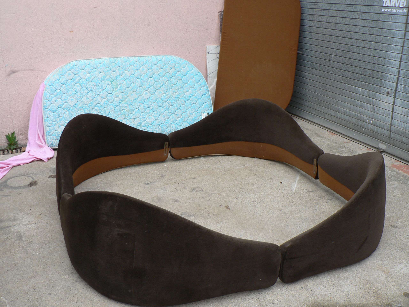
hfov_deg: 51.4
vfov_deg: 39.7
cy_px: 154
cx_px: 204
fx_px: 425
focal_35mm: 36
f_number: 2.8
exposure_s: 1/160
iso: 80
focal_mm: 6
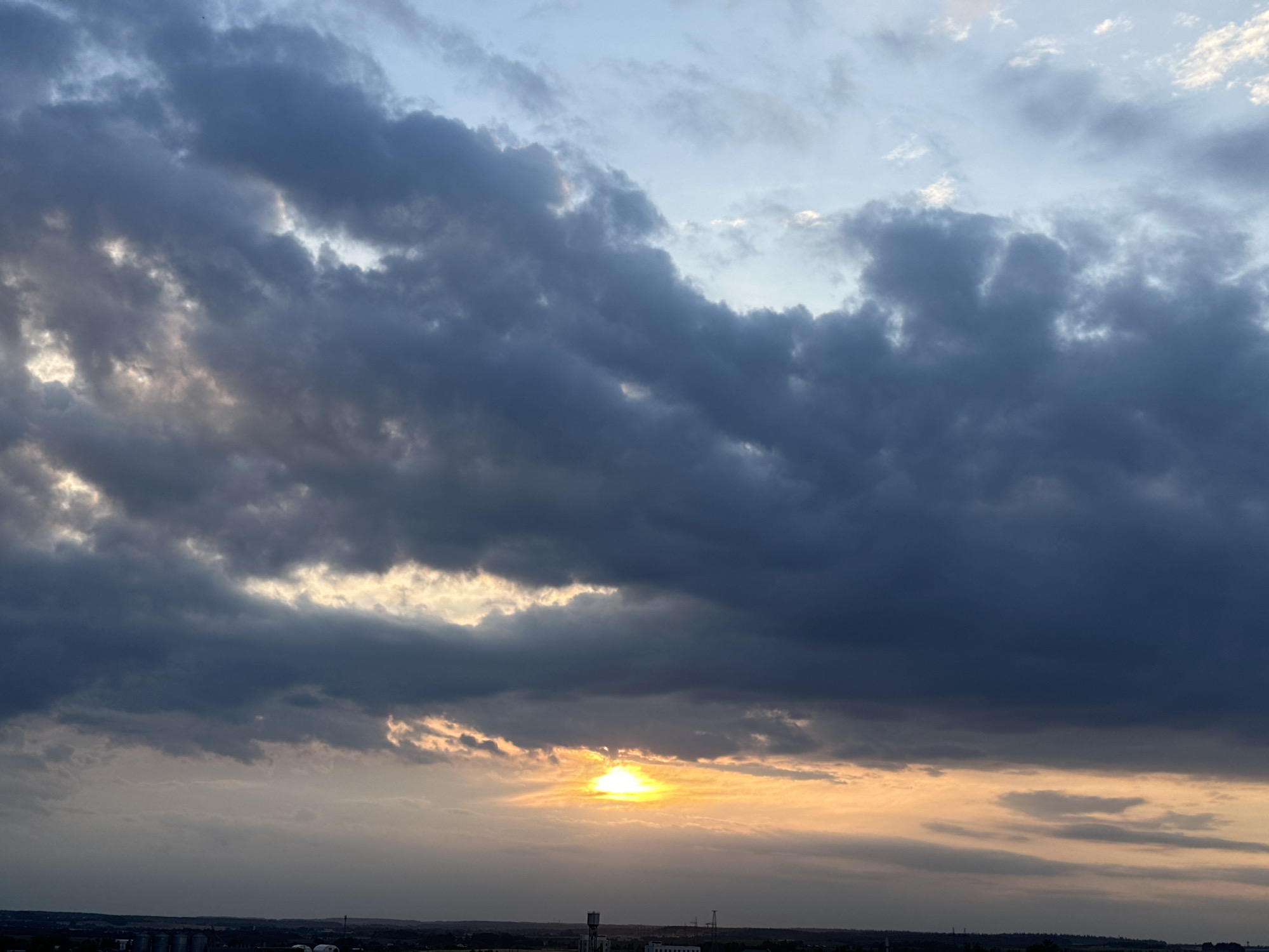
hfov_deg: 39.7
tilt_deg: +14.0
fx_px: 1760
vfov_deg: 30.3
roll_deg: -1.9
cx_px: 634
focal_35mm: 48
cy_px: 476
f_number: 1.78
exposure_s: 1/1199
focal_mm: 6.86
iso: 64
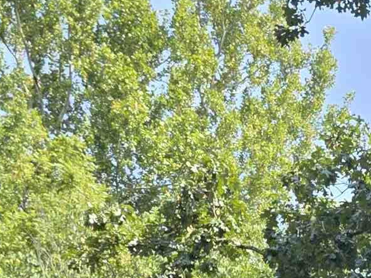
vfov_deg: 11.4
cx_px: 761
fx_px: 1275
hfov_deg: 13.8
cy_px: 524
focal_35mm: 119
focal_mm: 6.3
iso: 80
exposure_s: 1/1920
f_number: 1.7
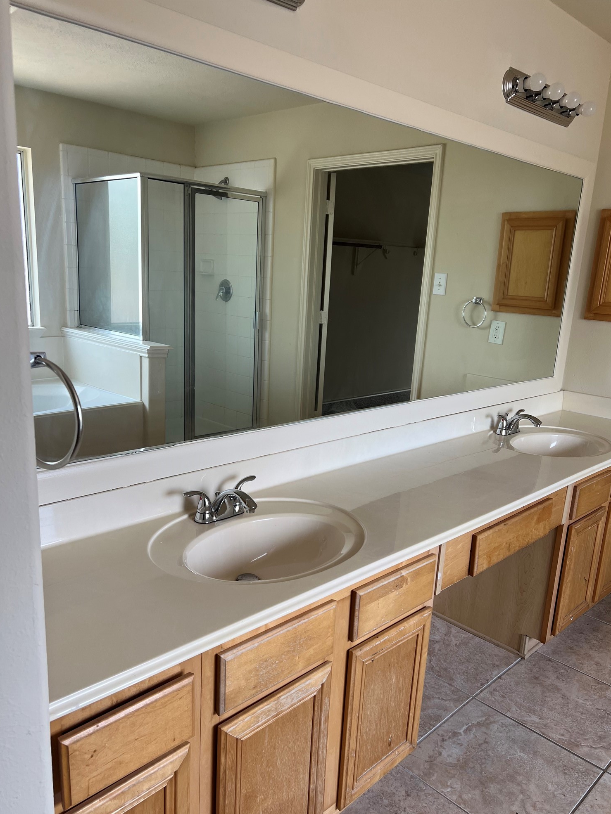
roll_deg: -2.4
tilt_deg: -13.3
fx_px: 635
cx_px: 302
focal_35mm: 27
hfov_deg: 51.4
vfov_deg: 65.3
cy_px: 422
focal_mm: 5.7
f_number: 1.5
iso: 50
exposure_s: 1/121
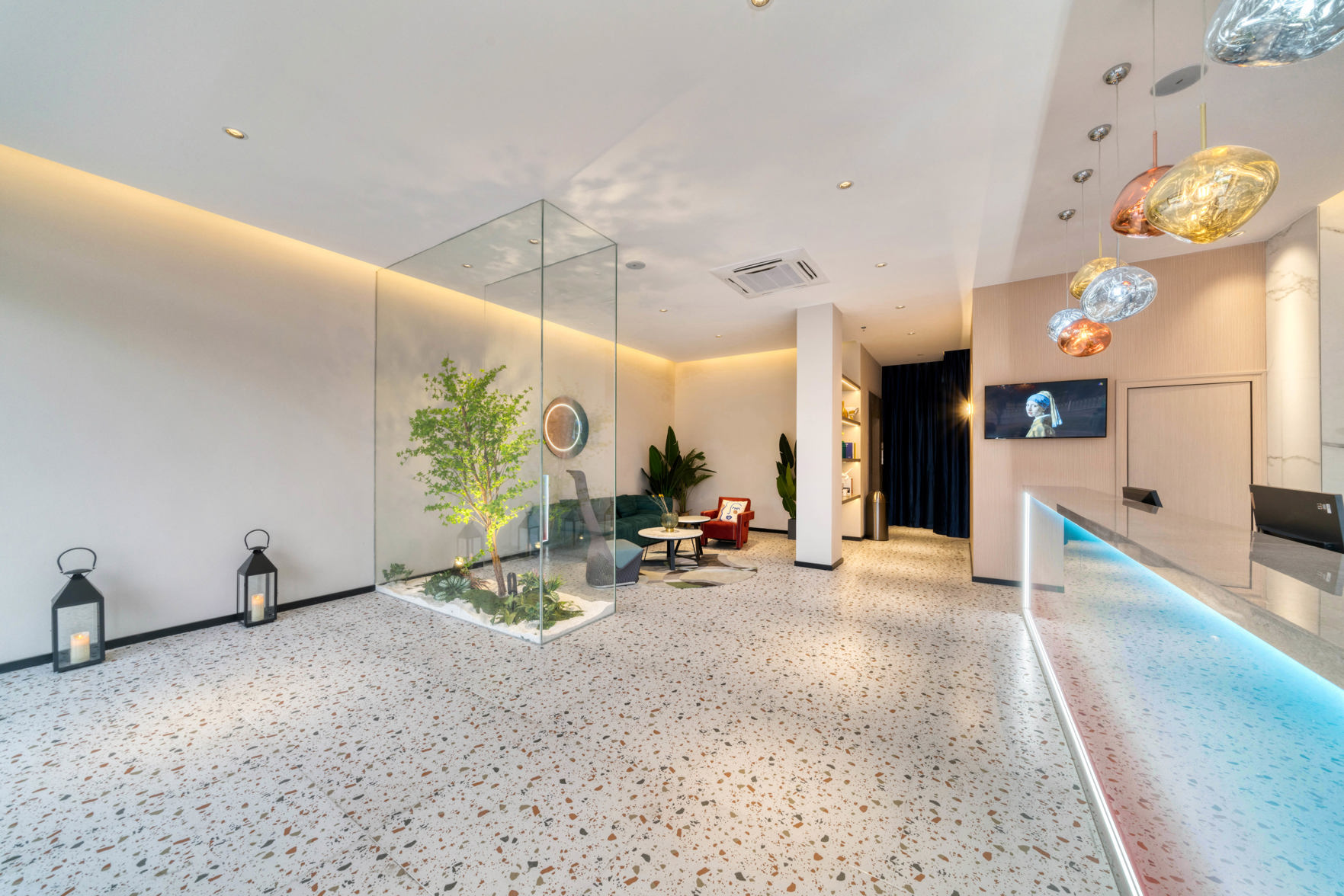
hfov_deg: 112.6
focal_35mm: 12
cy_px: 448
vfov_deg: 90.0
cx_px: 672
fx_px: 448
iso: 400
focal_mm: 12
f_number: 11
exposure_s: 1/8
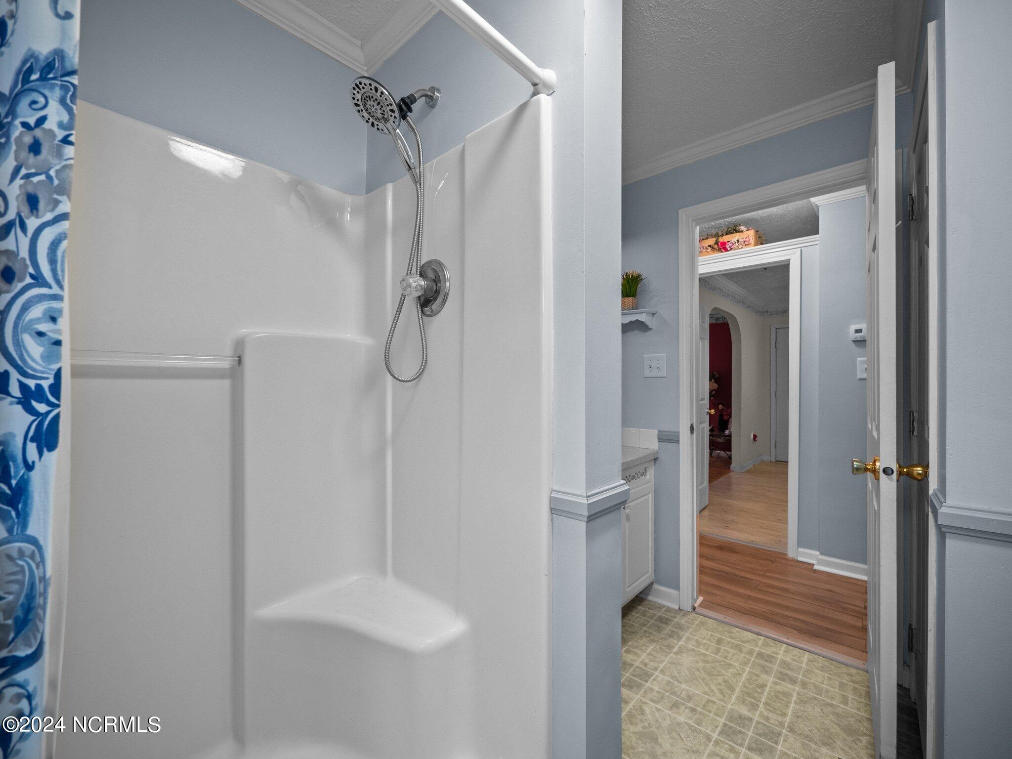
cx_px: 506
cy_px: 380
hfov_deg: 102.1
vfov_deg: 85.7
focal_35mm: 14
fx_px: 409
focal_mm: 7
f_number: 4
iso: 400
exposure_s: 1/25
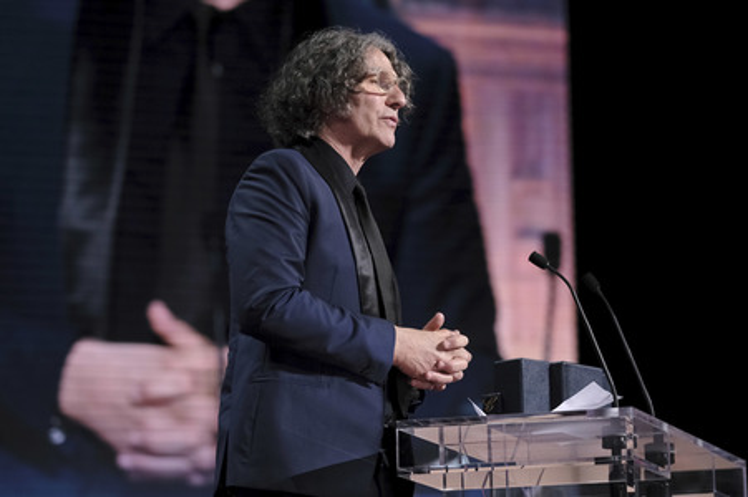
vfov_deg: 10.1
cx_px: 374
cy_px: 248
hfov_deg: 15.2
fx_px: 2803
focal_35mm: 135
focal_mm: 90
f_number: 2
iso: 1600
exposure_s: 1/400
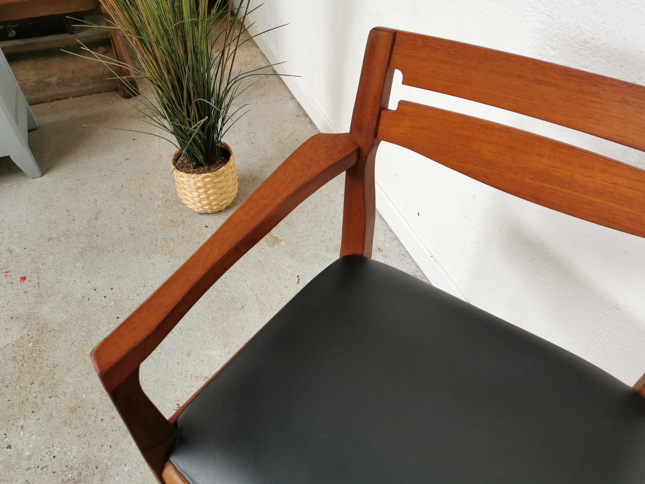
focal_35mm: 27
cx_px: 322
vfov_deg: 51.4
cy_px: 242
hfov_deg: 65.3
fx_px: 503
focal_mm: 5.58
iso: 160
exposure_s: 1/50
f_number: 1.8
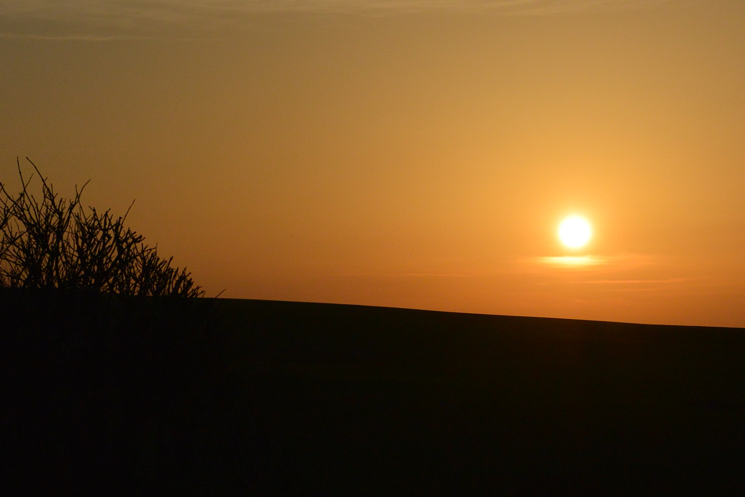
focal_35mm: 127
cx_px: 556
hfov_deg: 16.1
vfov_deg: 10.8
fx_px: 2628
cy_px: 223
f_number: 9
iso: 160
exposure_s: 1/2500
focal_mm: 30
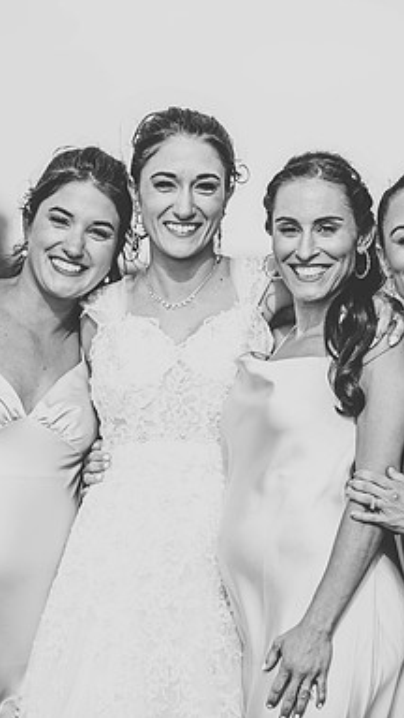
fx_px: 4666
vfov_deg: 8.8
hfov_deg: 5.0
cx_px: 238
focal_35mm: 245
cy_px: 358
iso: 500
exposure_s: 1/4000
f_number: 2.8
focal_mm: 155
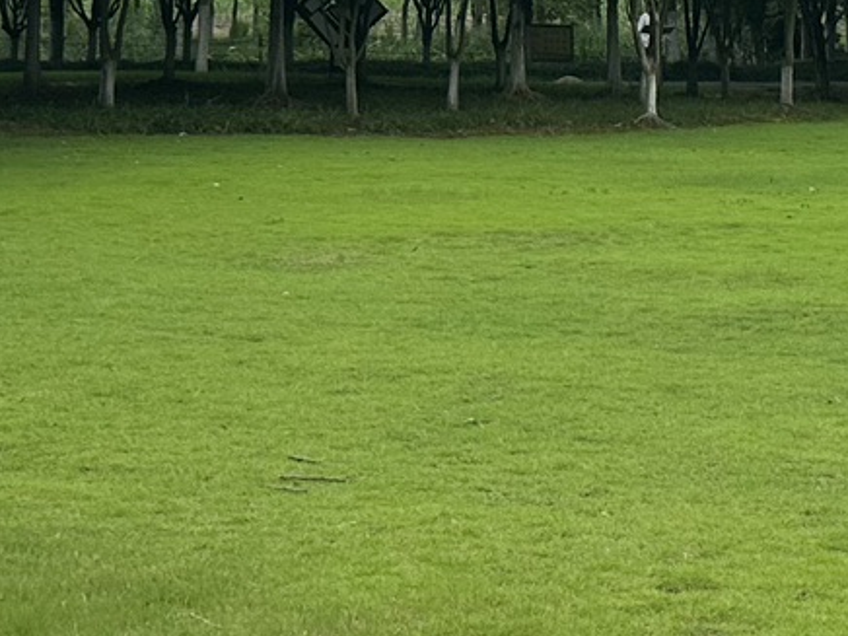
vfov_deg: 13.0
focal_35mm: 110
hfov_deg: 17.8
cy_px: -175
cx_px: 545
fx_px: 2695
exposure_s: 1/1393
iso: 80
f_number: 1.78
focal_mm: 6.86
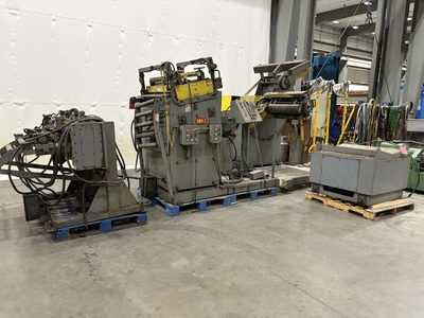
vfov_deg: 53.1
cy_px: 159
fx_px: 318
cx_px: 212
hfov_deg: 67.3
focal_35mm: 26
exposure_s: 1/60
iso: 500
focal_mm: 5.96
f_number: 1.6
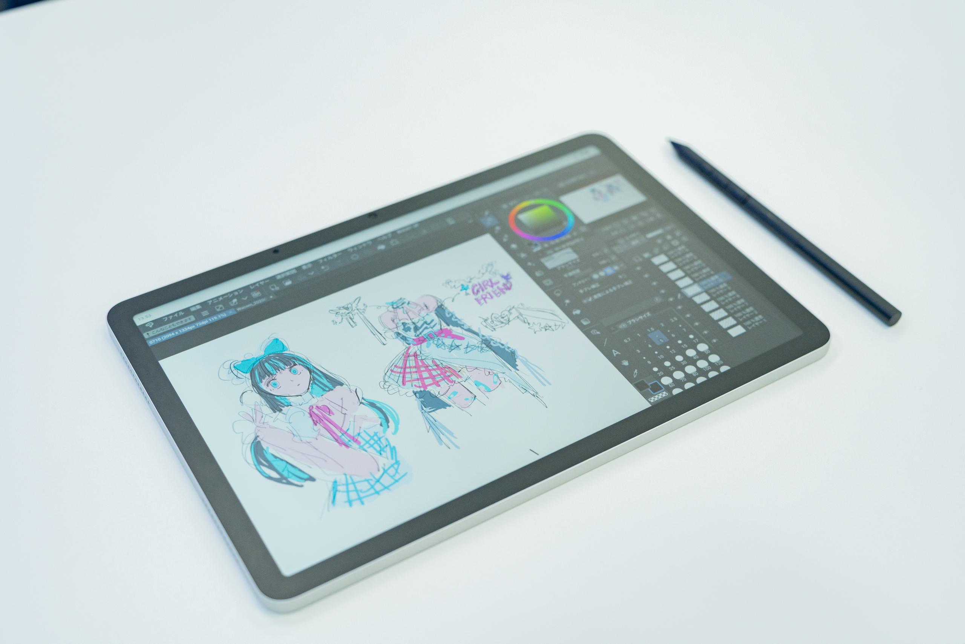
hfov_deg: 42.7
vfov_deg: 29.2
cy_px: 322
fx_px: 1233
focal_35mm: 46
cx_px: 482
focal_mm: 46
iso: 800
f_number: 4
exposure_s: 1/320
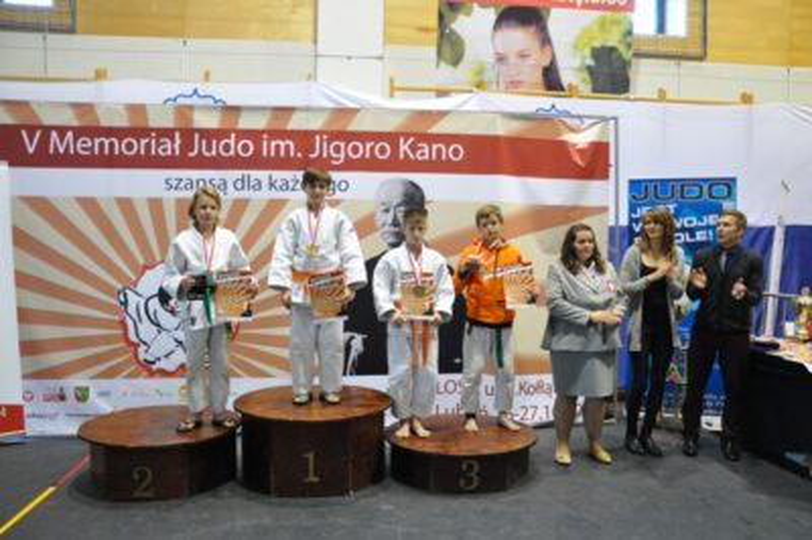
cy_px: 270
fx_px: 608
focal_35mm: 27
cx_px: 406
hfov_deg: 67.4
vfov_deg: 47.9
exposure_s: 1/80
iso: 2000
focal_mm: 18
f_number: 4.5
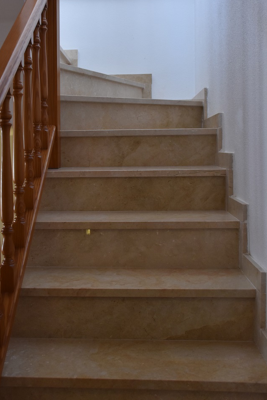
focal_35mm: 44
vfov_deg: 44.5
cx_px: 100
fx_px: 485
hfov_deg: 30.6
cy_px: 155
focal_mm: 23
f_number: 5
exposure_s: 1/100
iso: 800
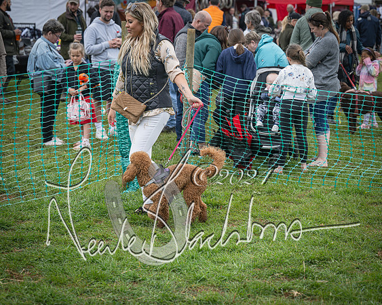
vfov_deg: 17.5
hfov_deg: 21.8
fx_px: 993
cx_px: 191
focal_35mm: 88
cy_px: 152
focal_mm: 78
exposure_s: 1/2000
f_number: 4
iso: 400
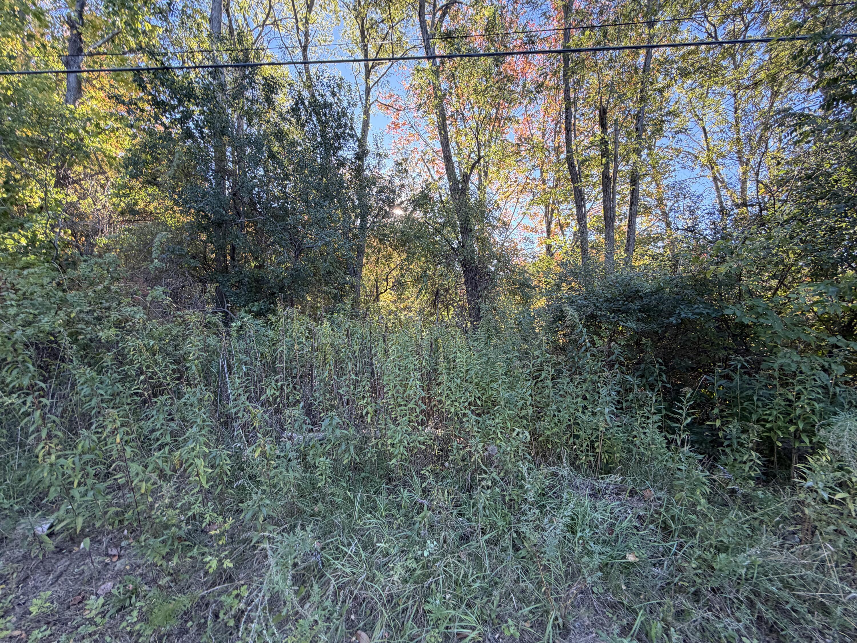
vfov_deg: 85.7
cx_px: 428
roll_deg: +0.7
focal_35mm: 14
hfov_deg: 102.1
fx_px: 347
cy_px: 322
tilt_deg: +3.6
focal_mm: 2.22
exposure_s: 1/121
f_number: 2.2
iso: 80
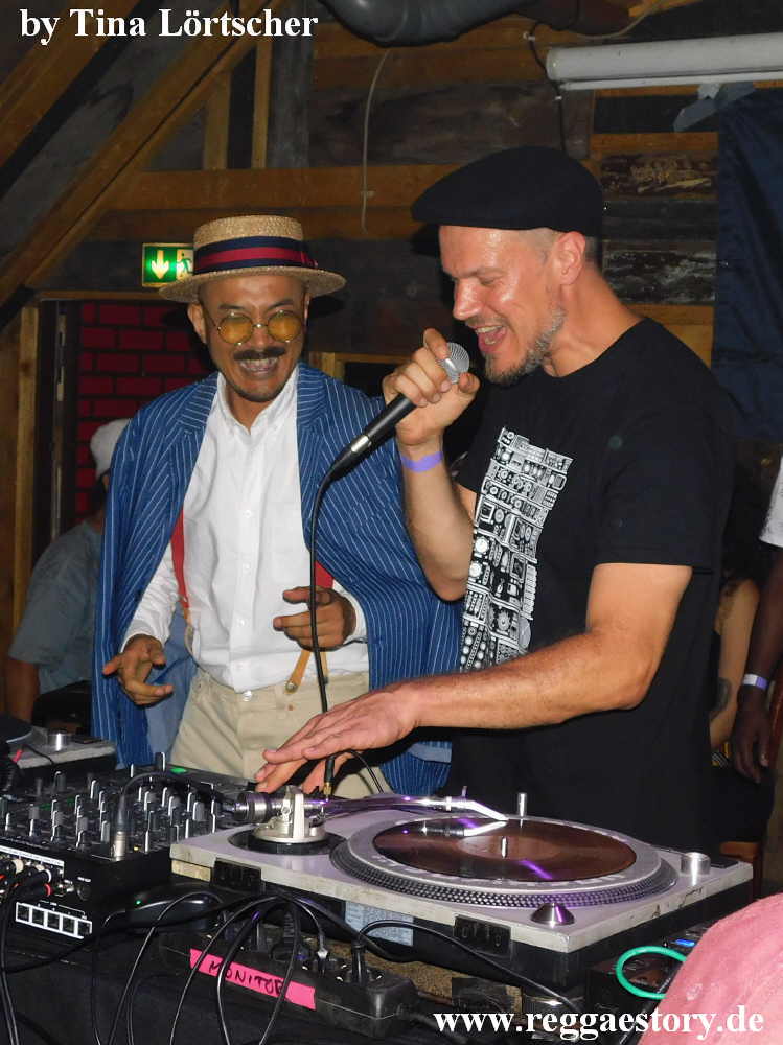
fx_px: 1207
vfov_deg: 46.8
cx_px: 392
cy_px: 522
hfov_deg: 35.9
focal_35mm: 40
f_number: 3.6
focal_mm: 7.1
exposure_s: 1/30
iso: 220
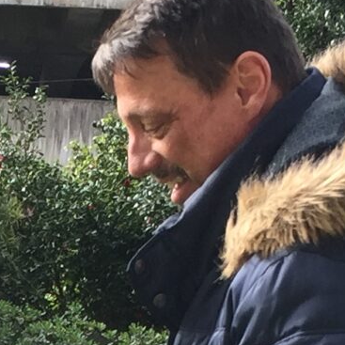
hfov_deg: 9.6
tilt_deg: -7.3
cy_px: 694
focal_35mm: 179
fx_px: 2018
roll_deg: -2.7
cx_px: -108
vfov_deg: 9.2
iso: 32
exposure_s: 1/258
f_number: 2.2
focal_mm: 4.15
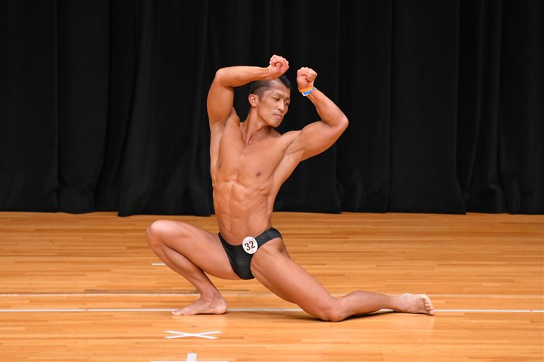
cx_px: 271
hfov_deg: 5.9
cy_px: 181
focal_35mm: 347
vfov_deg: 4.0
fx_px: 5242
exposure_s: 1/400
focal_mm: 230
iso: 4000
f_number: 5.6
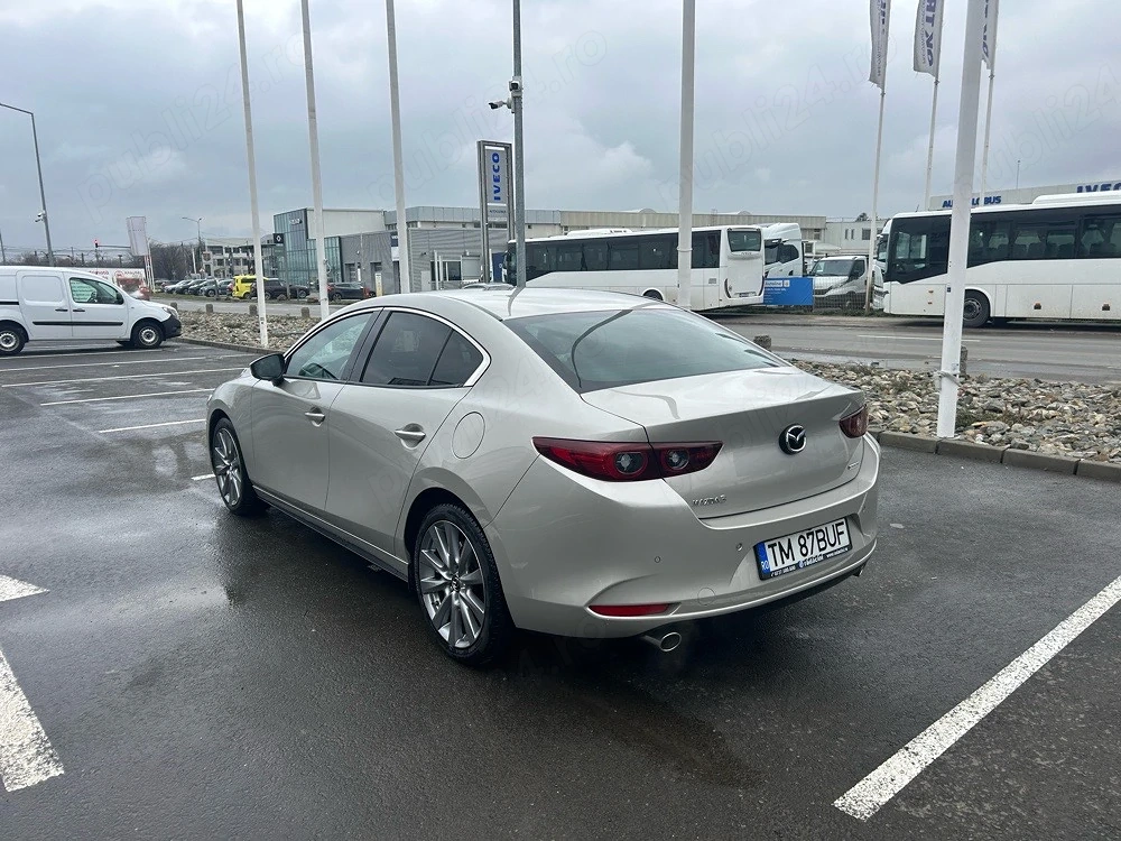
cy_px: 420
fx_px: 842
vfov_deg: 53.1
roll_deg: +2.0
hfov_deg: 67.3
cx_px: 560
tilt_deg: -9.4
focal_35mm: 26
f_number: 1.5
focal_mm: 5.7
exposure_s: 1/763
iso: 50
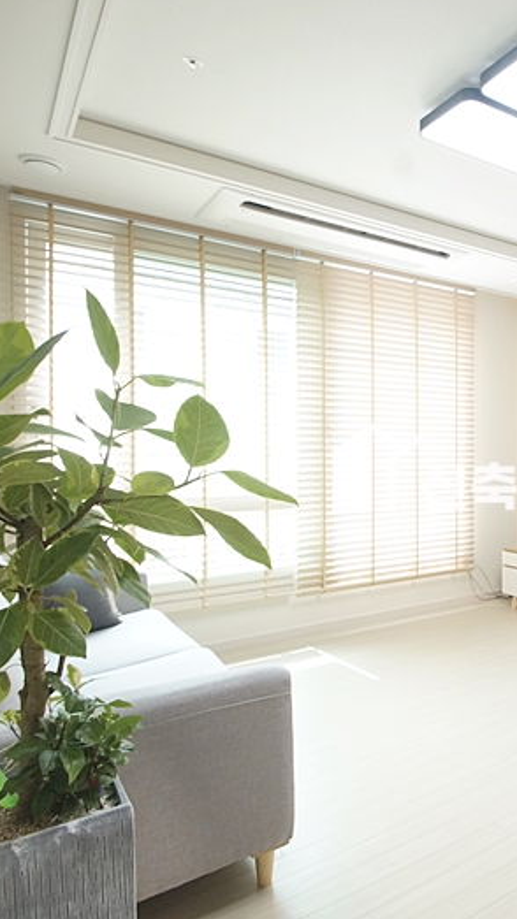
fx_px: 585
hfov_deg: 40.1
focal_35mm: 24
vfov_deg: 76.3
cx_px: 549
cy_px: 460
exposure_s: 1/25
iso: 800
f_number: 9
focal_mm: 10
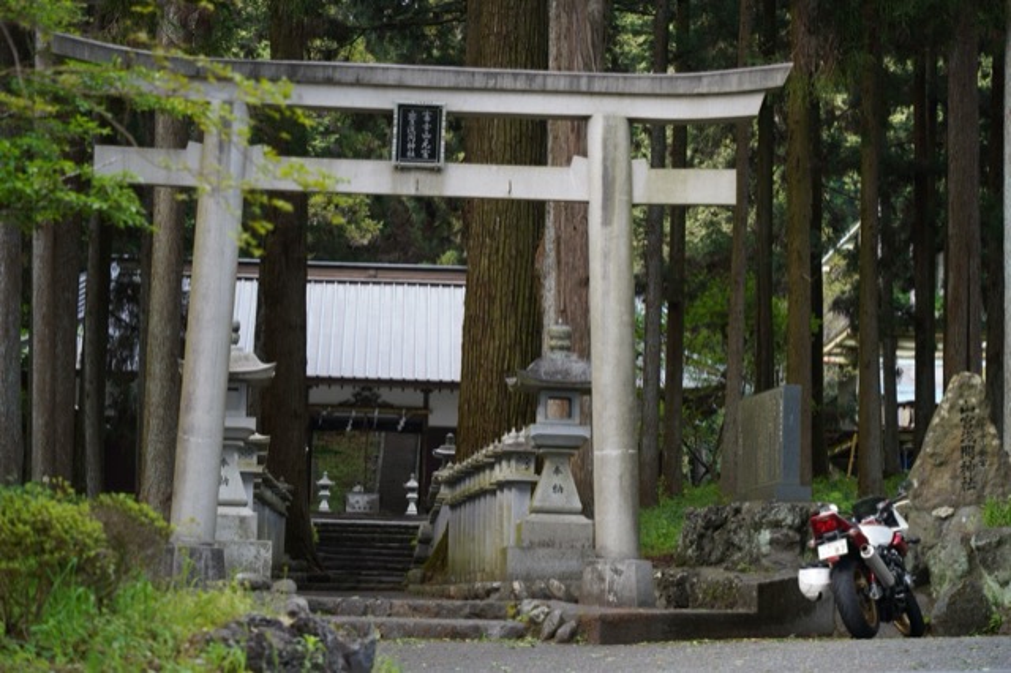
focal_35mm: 95
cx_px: 506
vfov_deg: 14.4
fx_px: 2666
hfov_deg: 21.5
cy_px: 336
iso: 400
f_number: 5
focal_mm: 95
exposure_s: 1/125
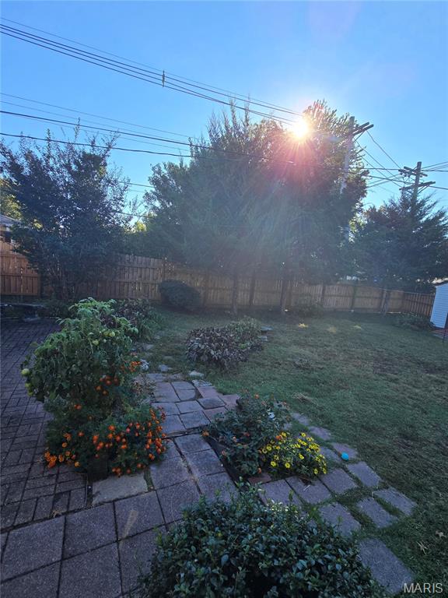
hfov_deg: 89.9
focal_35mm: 13
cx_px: 224
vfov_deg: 106.2
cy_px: 299
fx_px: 224
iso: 50
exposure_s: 1/714
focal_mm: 2.2
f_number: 2.2
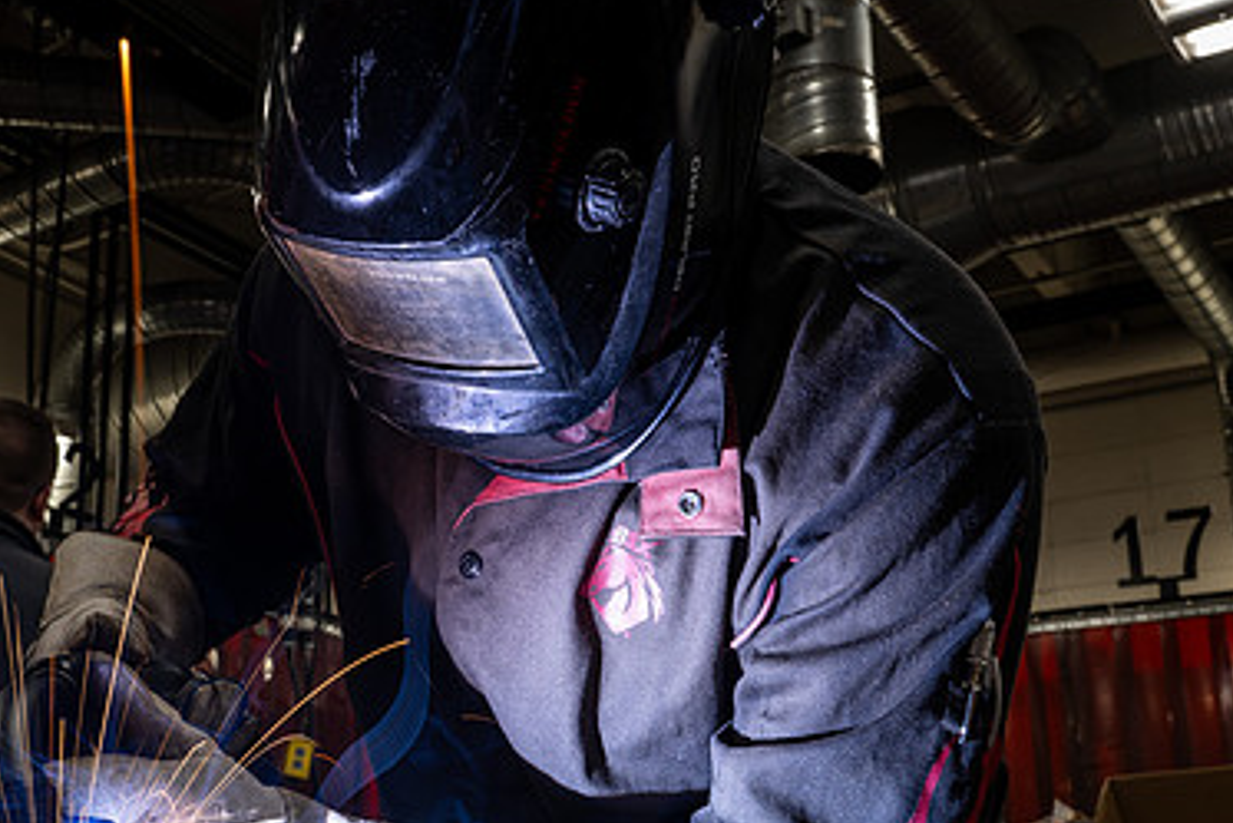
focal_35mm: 49
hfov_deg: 39.3
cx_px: 321
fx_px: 1679
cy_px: 514
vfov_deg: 27.5
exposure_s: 1/6
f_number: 11
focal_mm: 31.5
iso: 50
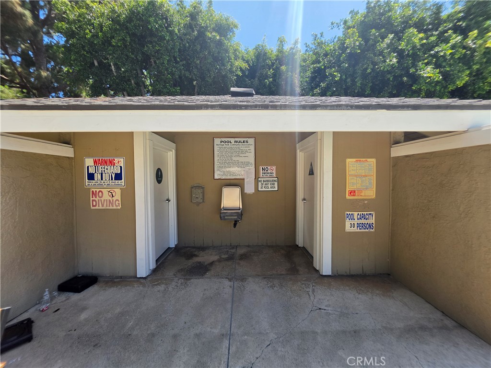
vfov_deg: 89.9
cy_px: 184
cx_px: 246
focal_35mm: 13
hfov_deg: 106.2
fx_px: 184
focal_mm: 2.2
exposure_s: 1/2000
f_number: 1.9
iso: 64
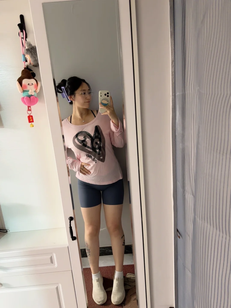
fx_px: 214
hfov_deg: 56.8
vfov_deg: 71.6
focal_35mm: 24
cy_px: 154
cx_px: 116
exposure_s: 1/49
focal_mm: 6.76
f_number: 1.78
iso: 800
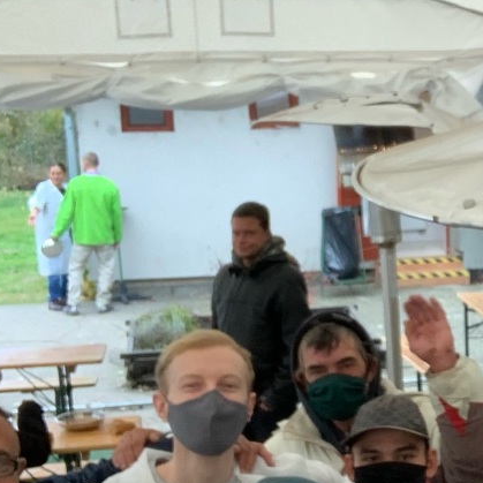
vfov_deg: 21.3
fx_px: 1279
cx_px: 529
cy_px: 342
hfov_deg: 20.4
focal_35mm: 81
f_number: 2.2
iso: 125
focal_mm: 2.87
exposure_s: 1/60
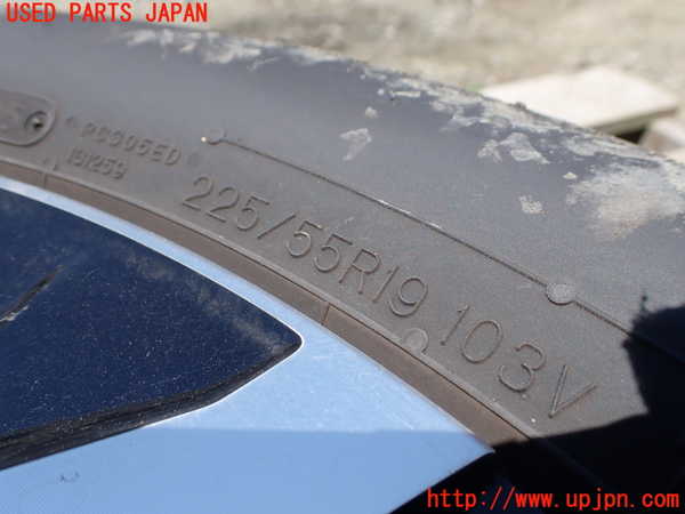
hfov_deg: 60.0
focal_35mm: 30
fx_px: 594
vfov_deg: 46.8
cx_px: 342
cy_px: 257
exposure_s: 1/800
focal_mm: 5.4
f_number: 3.2
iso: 100
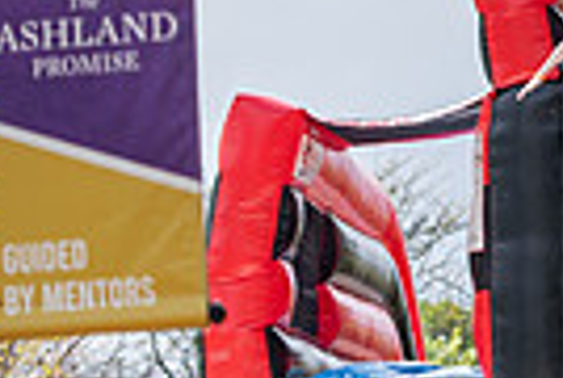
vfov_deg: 3.3
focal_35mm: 423
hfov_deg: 4.8
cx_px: 685
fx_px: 6630
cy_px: 300
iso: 80
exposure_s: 1/640
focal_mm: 98
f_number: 3.5
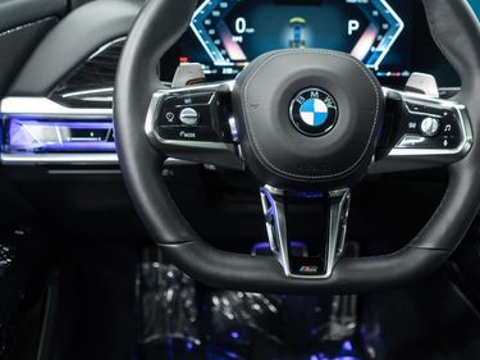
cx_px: 308
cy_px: 122
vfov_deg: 31.3
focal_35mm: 46
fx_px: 638
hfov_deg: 40.9
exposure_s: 1/50
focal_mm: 28
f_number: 3.2
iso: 1250
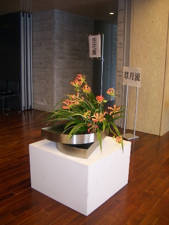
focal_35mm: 35
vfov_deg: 52.6
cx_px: 84
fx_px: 228
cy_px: 112
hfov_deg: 40.7
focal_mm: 5.8
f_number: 2.6
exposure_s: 1/60
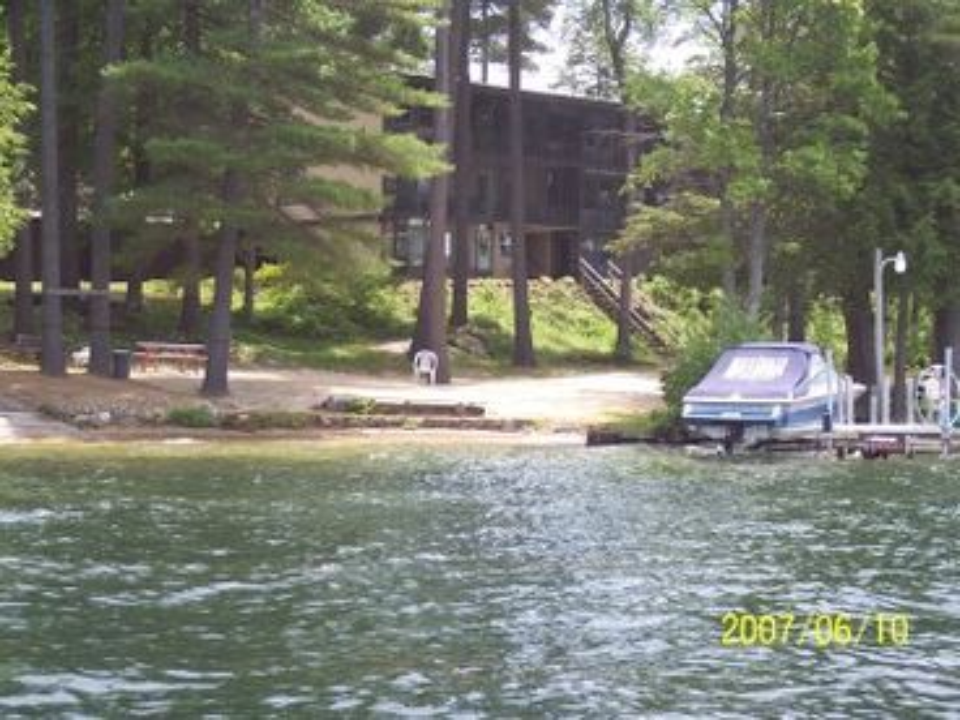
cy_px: 360
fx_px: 2163
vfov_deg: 18.9
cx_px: 480
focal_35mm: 78
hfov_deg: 25.0
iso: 100
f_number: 4.8
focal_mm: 16
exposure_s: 1/180
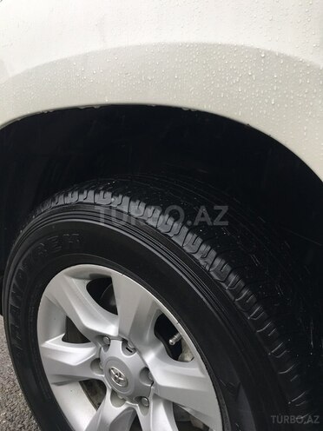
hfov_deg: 48.2
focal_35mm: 29
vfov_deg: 61.7
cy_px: 216
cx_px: 162
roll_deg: +3.7
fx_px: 361
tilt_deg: -17.0
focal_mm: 4.15
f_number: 2.2
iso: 32
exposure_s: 1/100
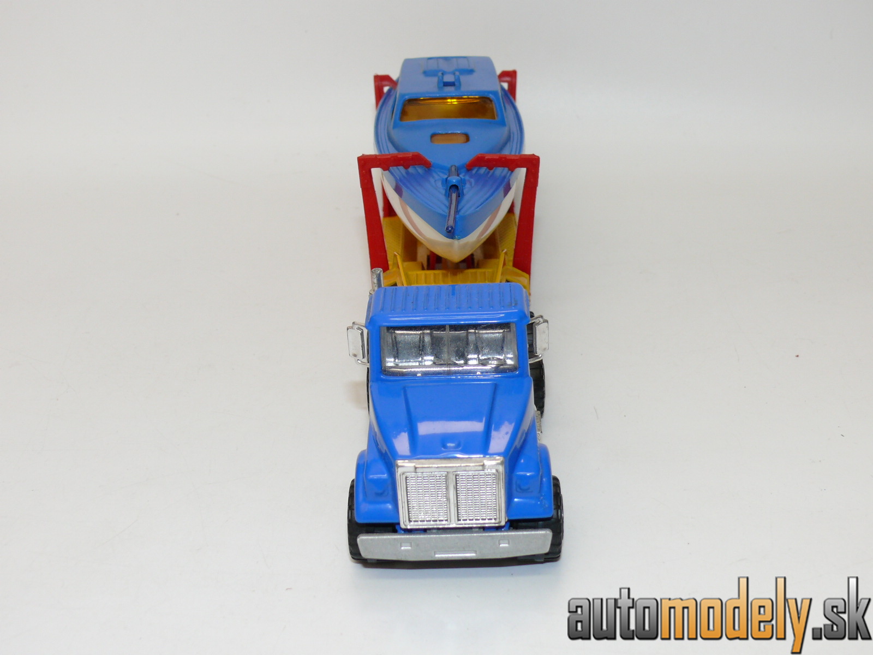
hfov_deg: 37.5
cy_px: 328
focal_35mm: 51
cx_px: 436
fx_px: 1286
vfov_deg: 28.6
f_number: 4
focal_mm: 9.2
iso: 100
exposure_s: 1/40
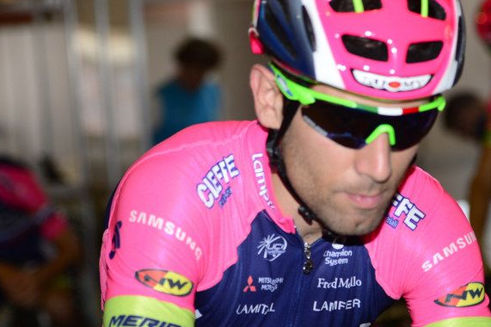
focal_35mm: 147
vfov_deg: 9.3
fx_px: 2004
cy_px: 203
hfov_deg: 13.9
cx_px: 330
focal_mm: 70
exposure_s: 1/250
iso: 400
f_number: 2.8
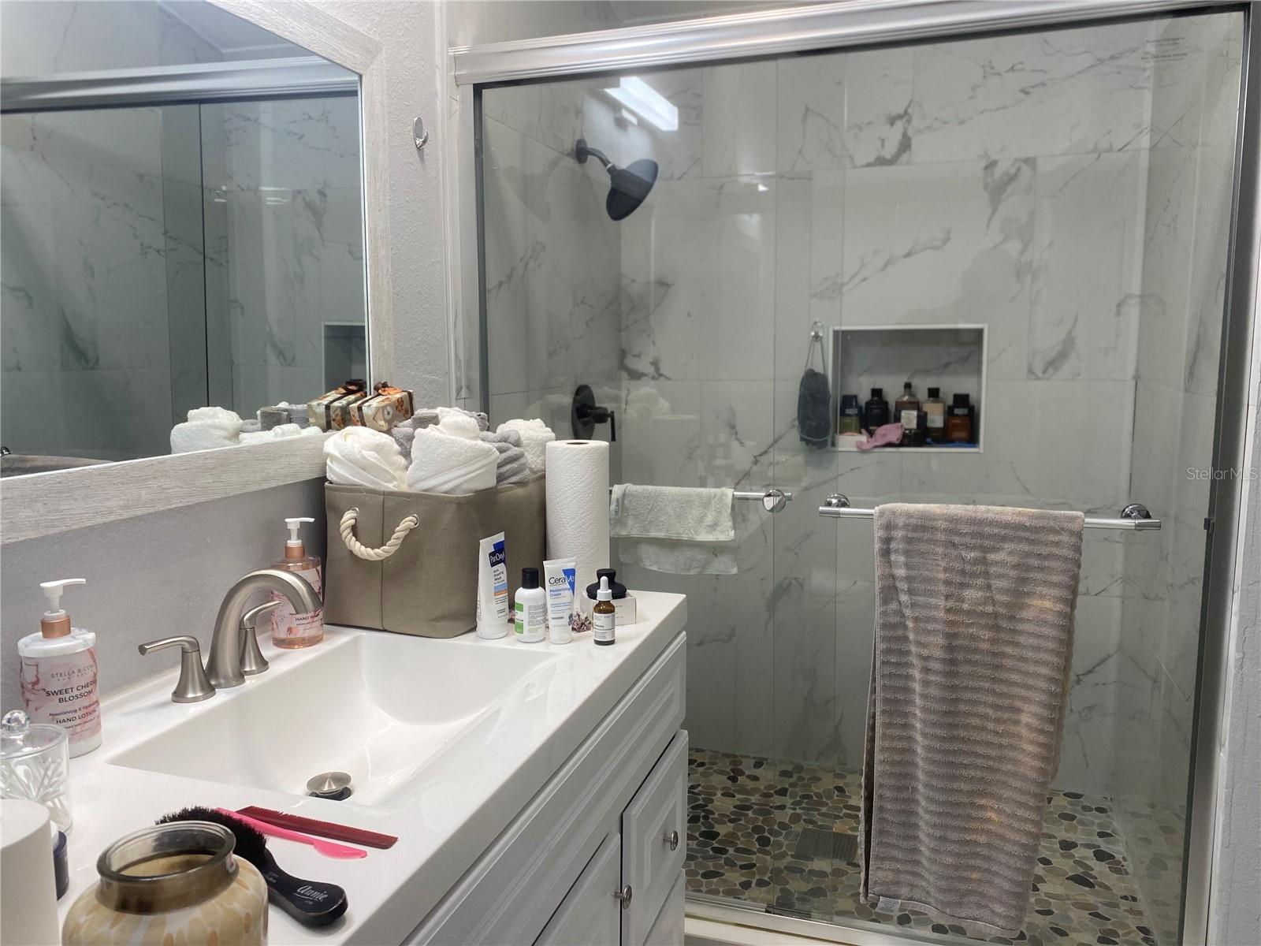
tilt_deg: -6.7
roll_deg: +0.9
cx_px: 630
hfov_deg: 67.3
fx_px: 947
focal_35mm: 26
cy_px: 473
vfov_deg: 53.1
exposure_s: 1/60
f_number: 1.8
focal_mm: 4.25
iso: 100
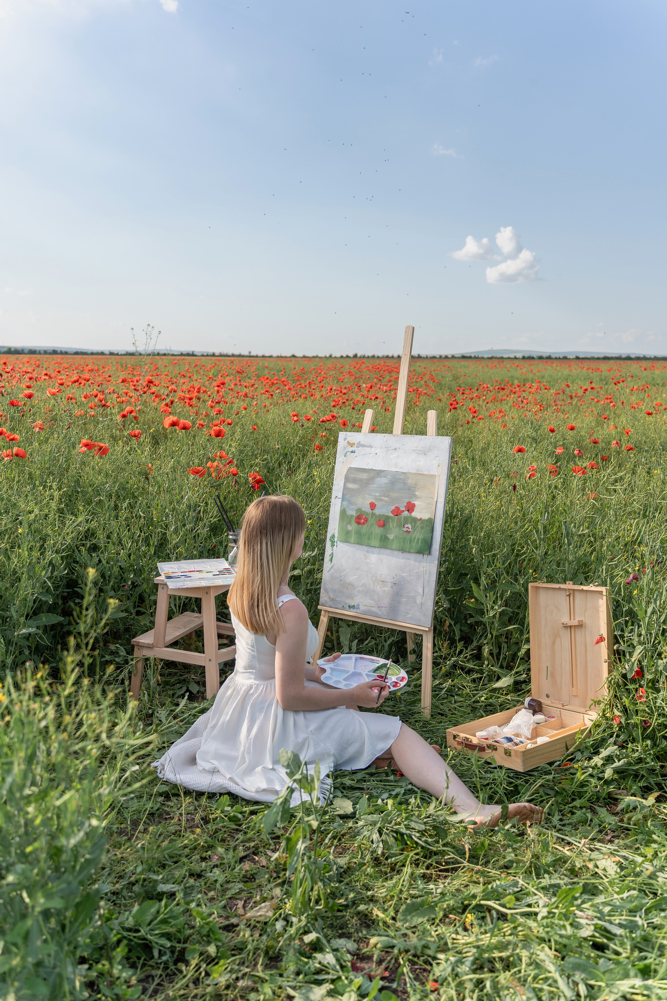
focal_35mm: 29
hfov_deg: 45.0
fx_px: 806
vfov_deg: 63.7
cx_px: 334
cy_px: 500
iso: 100
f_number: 3.2
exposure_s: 1/800
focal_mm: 29
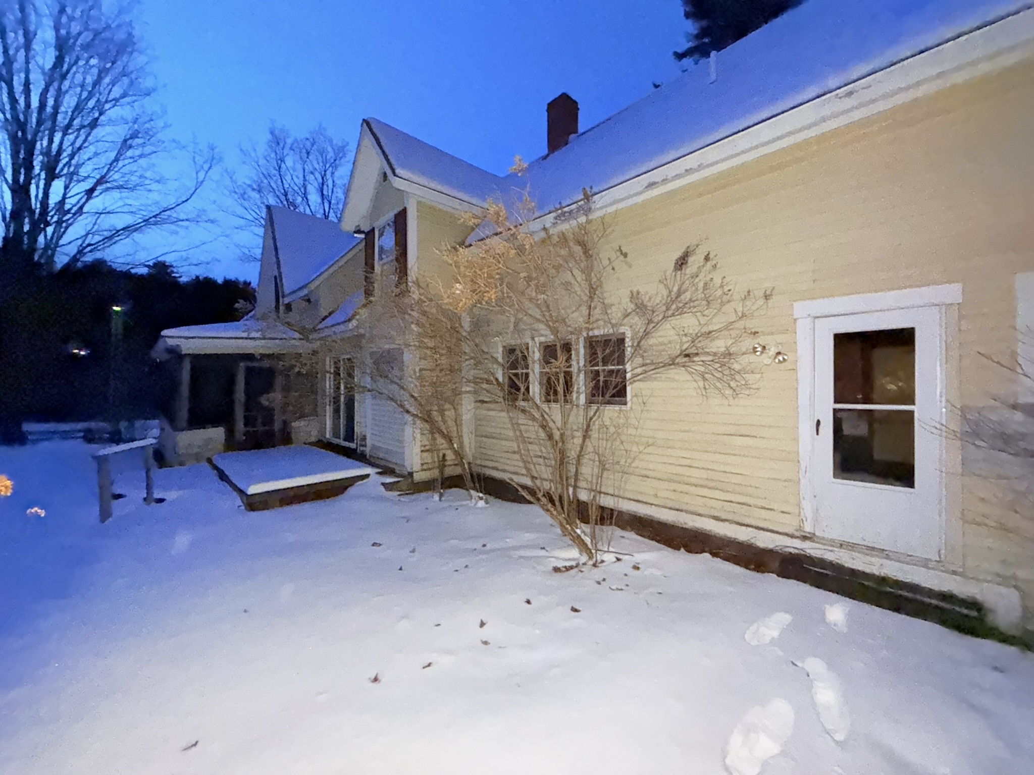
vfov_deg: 85.7
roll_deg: -0.3
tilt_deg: -0.7
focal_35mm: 14
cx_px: 517
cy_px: 388
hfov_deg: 102.1
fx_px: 418
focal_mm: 2.22
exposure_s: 1/30
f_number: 2.2
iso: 1250
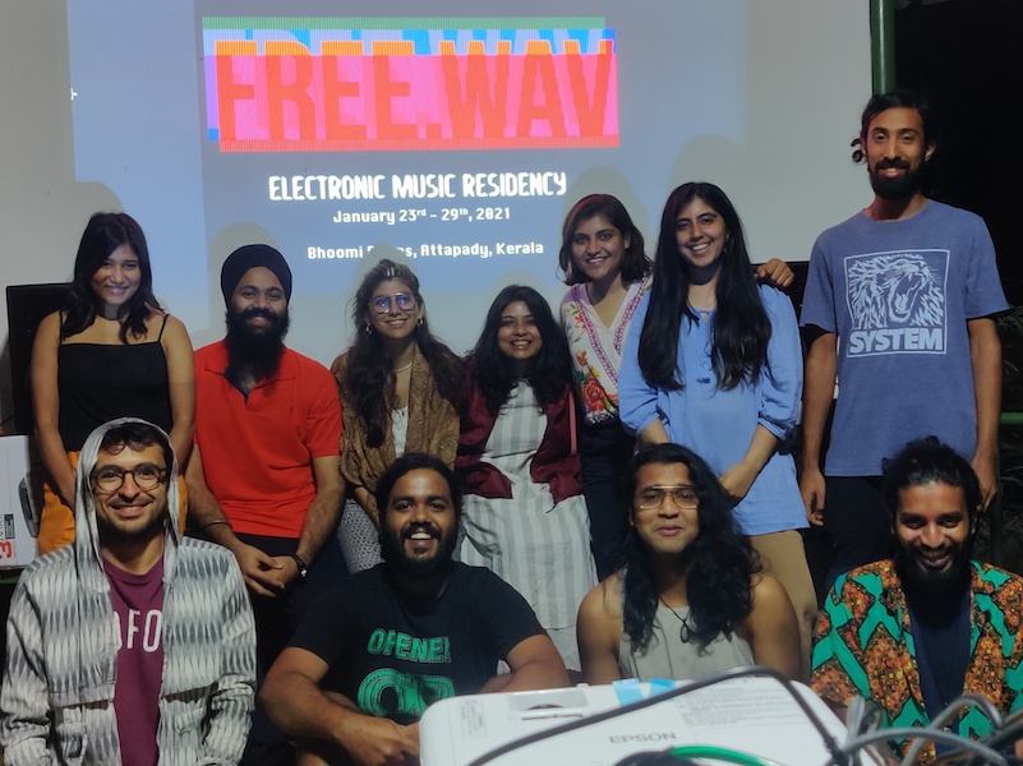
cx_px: 512
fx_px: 798
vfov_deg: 51.3
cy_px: 383
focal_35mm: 27
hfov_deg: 65.3
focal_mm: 4.75
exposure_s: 1/33
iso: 400
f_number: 1.65
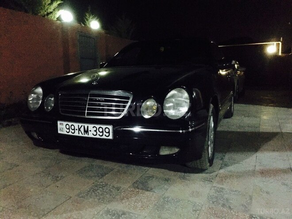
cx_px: 146
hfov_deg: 61.7
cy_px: 110
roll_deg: +1.4
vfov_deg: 48.2
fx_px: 245
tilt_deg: -5.1
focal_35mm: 29
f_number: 2.2
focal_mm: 4.15
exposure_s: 1/17
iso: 2000
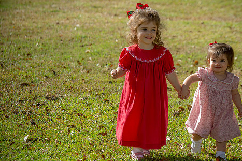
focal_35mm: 174
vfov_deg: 7.9
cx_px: 141
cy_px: 82
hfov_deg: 11.8
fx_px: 1169
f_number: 6.3
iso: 320
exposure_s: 1/640
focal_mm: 140
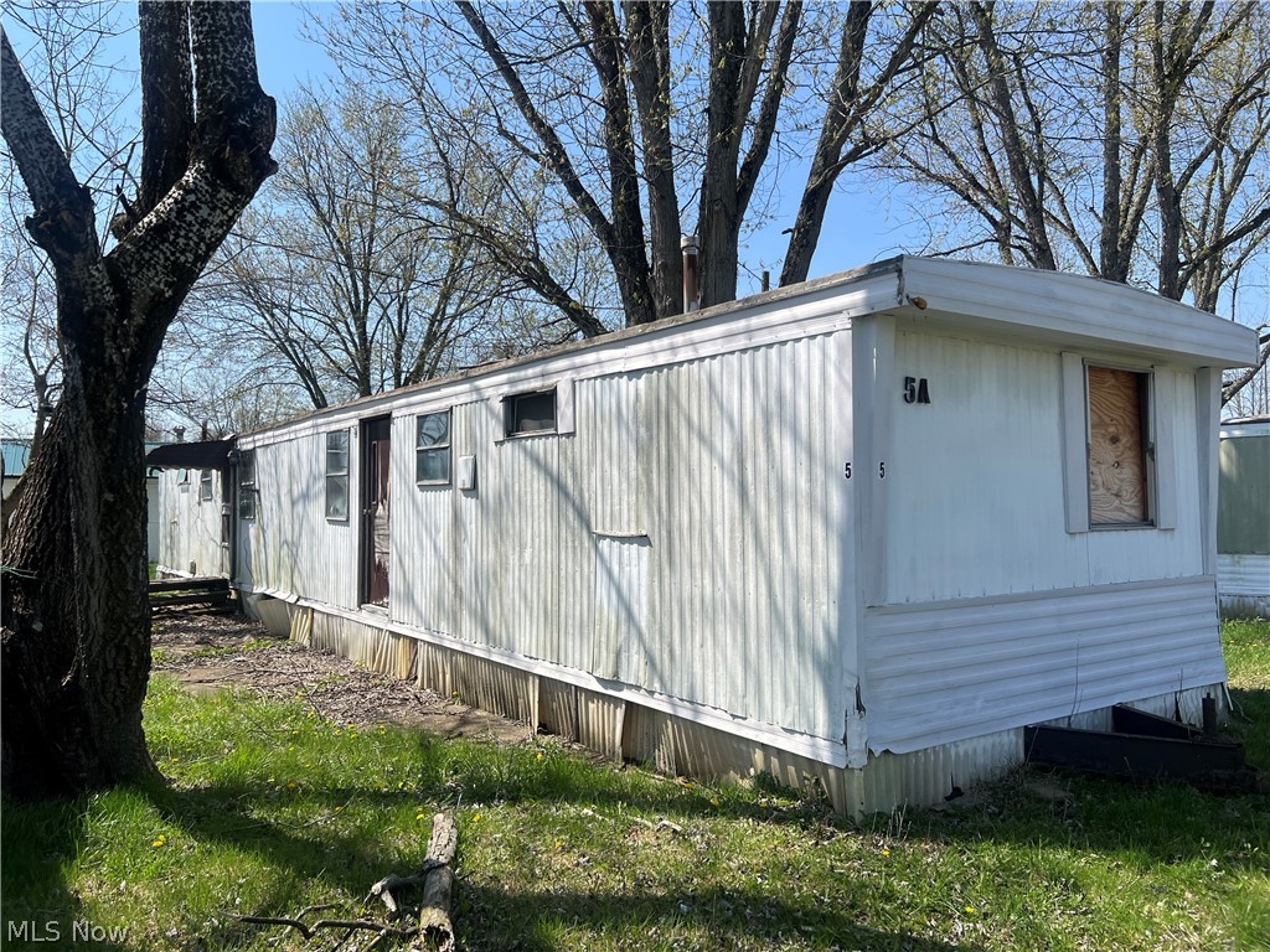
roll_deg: +0.1
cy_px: 476
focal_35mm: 26
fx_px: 954
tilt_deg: +2.2
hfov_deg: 67.3
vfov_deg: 53.1
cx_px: 635
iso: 50
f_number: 1.5
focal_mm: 5.7
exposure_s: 1/4274
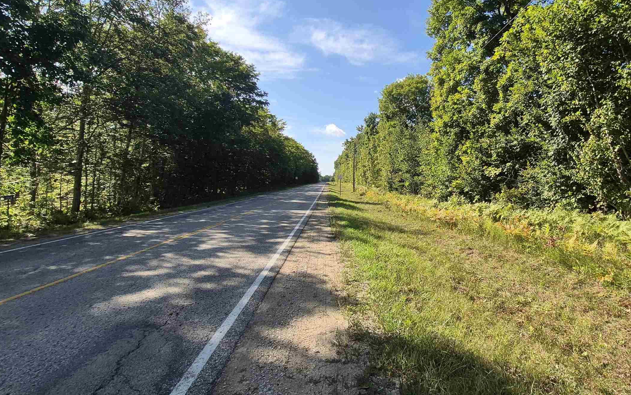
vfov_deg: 59.6
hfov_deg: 83.5
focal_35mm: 20
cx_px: 393
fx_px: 344
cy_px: 192
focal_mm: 1.74
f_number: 2.2
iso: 50
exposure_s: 1/1616
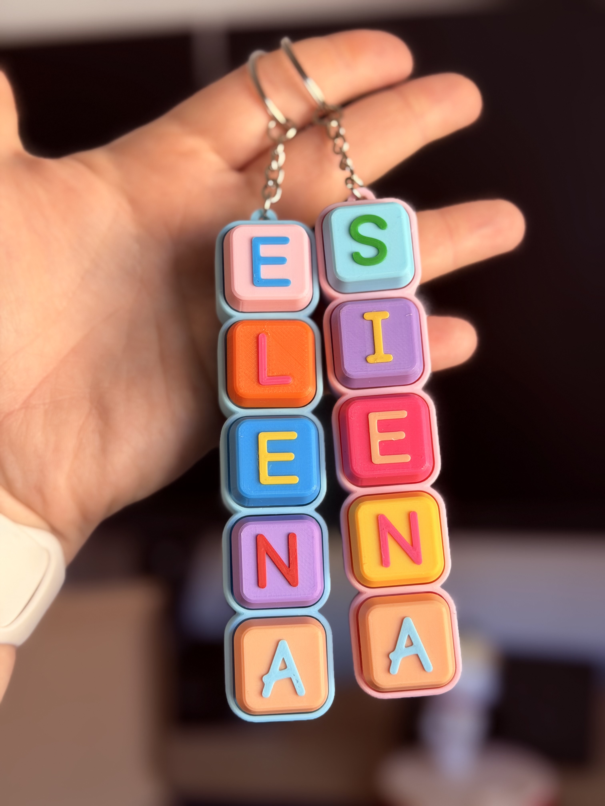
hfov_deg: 30.3
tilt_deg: -10.7
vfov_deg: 39.7
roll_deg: +2.5
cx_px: 302
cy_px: 403
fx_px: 1119
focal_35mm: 48
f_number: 1.78
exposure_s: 1/76
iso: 100
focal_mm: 6.76
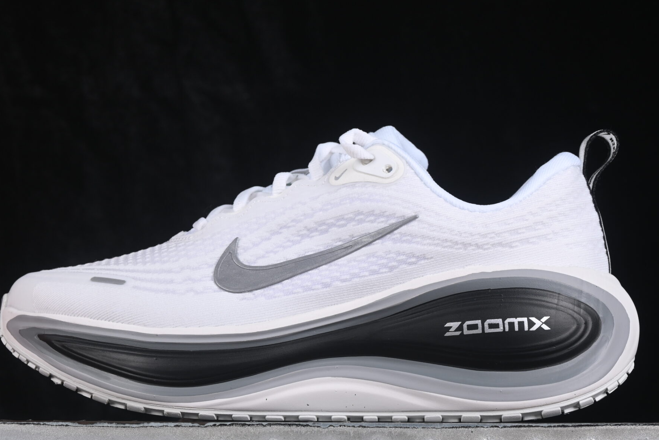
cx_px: 322
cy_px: 223
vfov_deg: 12.6
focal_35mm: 109
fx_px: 1996
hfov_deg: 18.8
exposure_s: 1/80
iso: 160
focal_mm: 50
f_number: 8
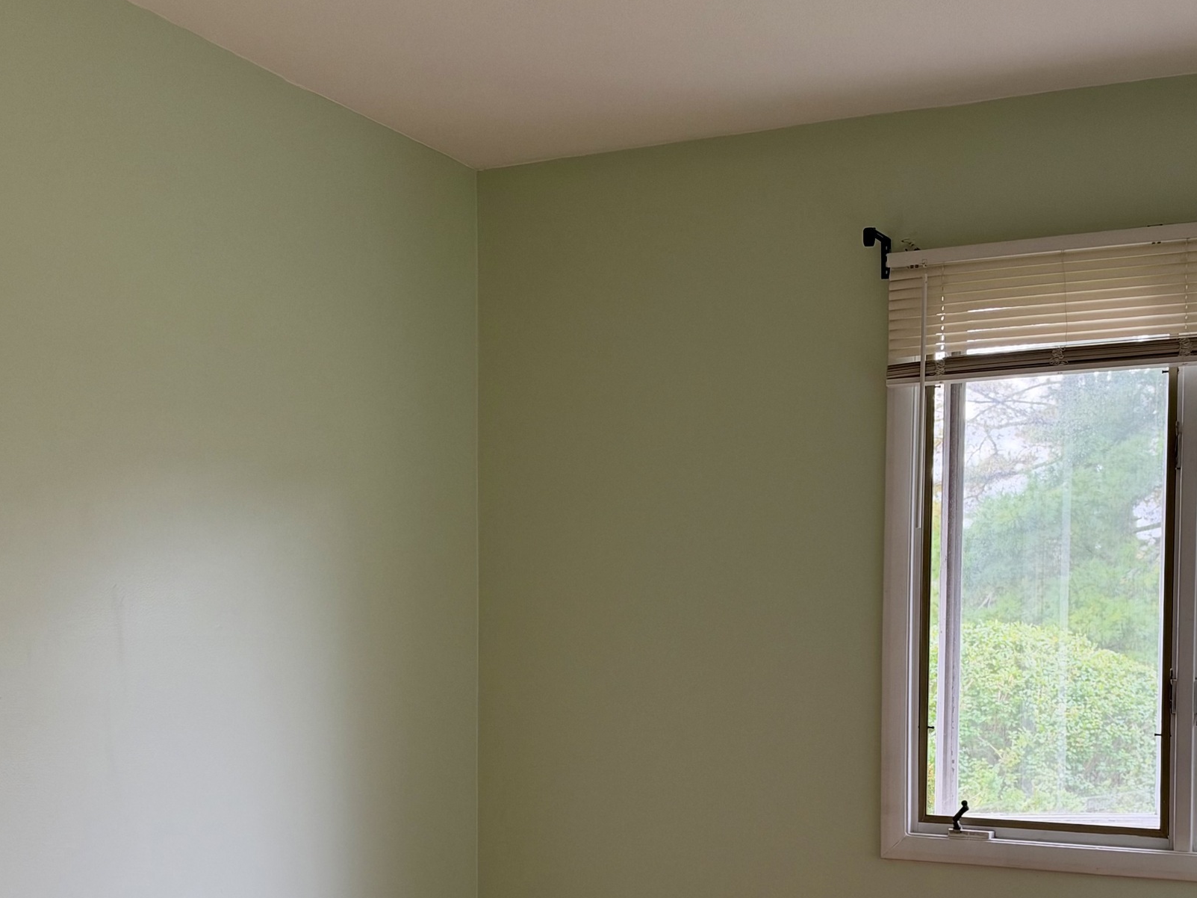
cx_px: 606
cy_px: 718
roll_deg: +0.2
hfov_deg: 41.2
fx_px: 1591
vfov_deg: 30.7
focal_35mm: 46
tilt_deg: -3.0
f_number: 1.8
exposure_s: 1/206
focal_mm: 6.93
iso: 160
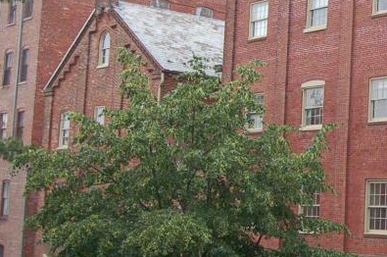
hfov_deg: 21.6
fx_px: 944
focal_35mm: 88
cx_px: 454
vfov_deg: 15.5
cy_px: 105
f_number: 4
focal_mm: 20
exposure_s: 1/500
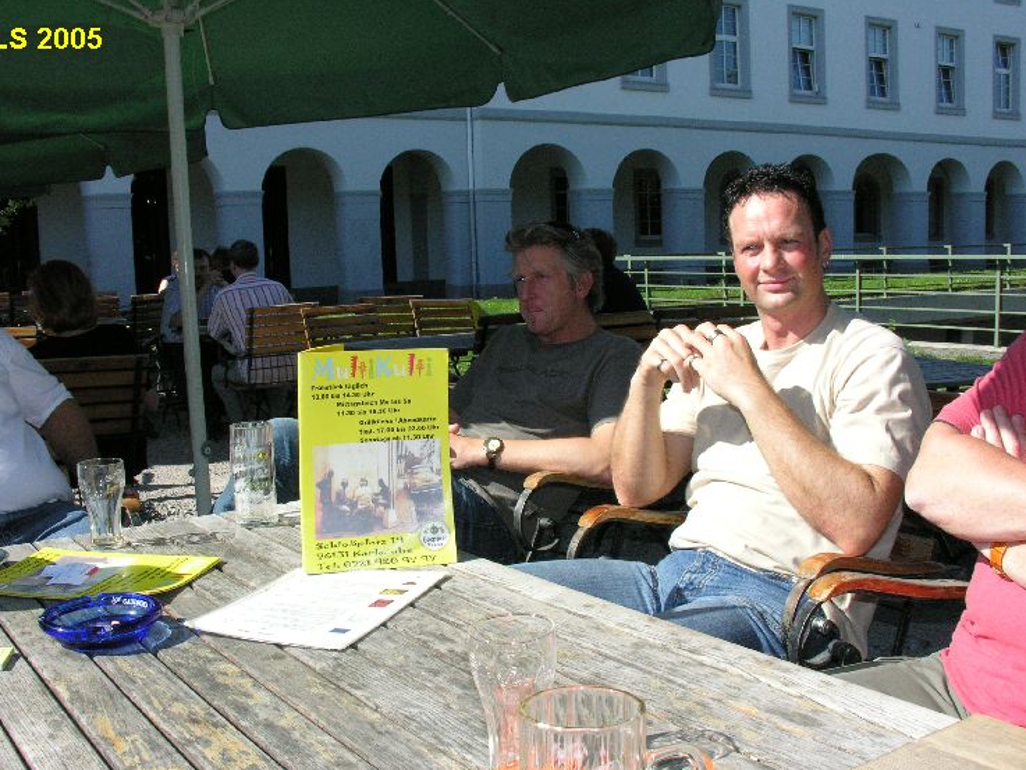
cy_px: 412
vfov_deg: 37.7
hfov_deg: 49.0
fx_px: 1126
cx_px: 490
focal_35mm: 38
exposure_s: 1/372
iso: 200
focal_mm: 8.9
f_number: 8
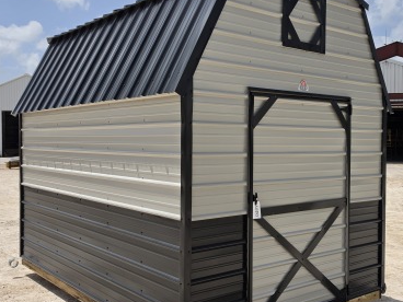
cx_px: 235
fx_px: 466
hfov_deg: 46.6
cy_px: 159
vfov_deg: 36.0
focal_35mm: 40
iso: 40
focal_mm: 6.5
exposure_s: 1/7939
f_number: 1.4
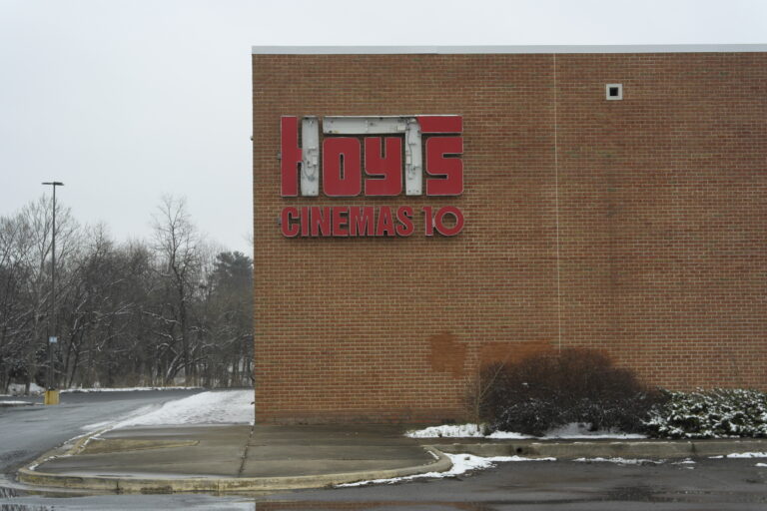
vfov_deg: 17.7
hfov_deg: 26.3
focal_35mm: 77
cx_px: 384
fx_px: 1640
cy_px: 256
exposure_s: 1/160
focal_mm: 50
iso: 100
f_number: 5.6
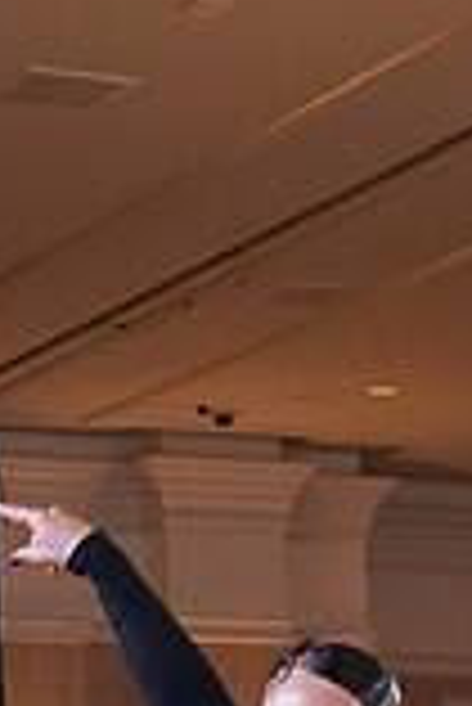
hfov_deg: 6.7
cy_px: 1160
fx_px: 3983
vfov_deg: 9.7
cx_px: 600
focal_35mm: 203
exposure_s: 1/200
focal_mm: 37
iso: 5000
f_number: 6.3
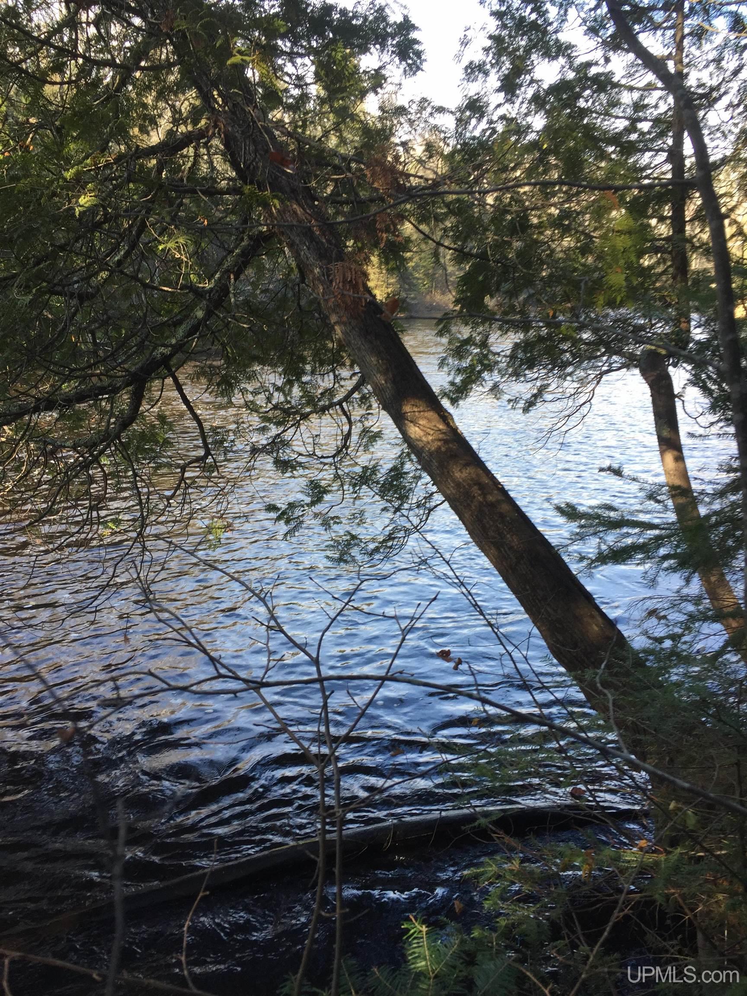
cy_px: 498
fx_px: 834
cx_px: 374
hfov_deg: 48.2
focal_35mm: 29
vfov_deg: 61.7
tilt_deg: -16.1
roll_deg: -0.2
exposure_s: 1/175
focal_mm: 4.15
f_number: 2.2
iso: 32
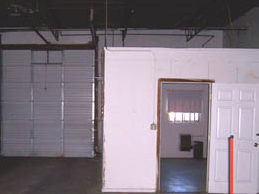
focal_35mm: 51
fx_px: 381
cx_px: 87
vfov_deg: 28.3
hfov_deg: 37.1
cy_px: 135
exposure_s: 1/60
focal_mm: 5.5
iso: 80
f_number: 2.8
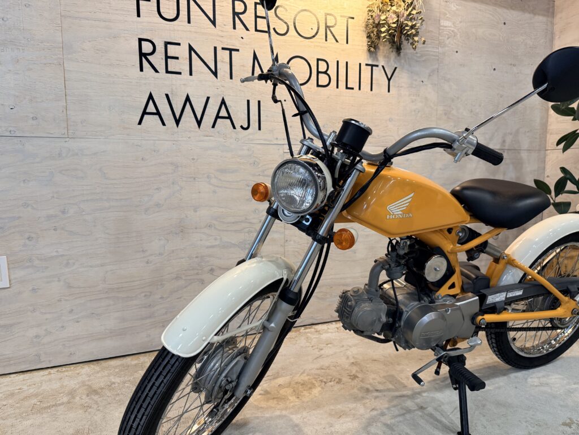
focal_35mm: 24
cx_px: 290
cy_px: 218
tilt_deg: -5.9
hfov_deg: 71.6
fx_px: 401
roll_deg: -0.6
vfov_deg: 56.8
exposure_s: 1/60
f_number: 1.78
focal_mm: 6.76
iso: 200
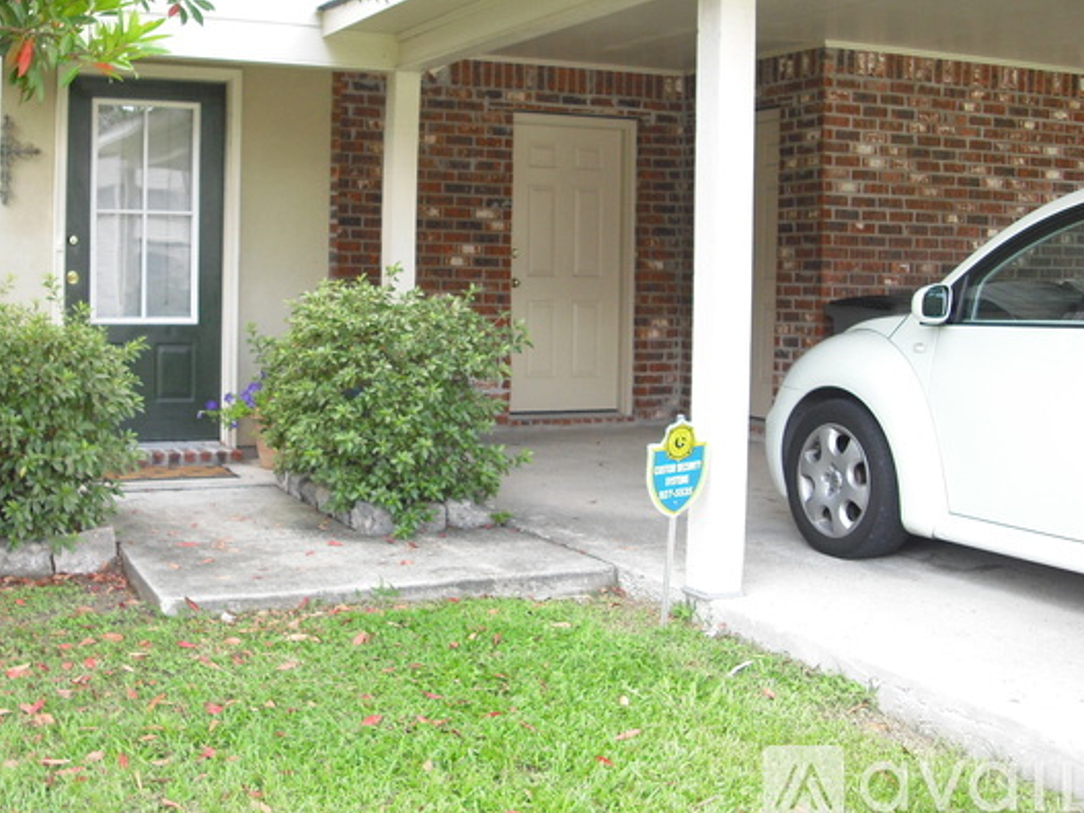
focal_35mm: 48
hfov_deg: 39.4
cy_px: 314
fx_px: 1503
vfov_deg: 30.2
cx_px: 410
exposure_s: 1/200
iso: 200
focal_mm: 6.2
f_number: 2.8
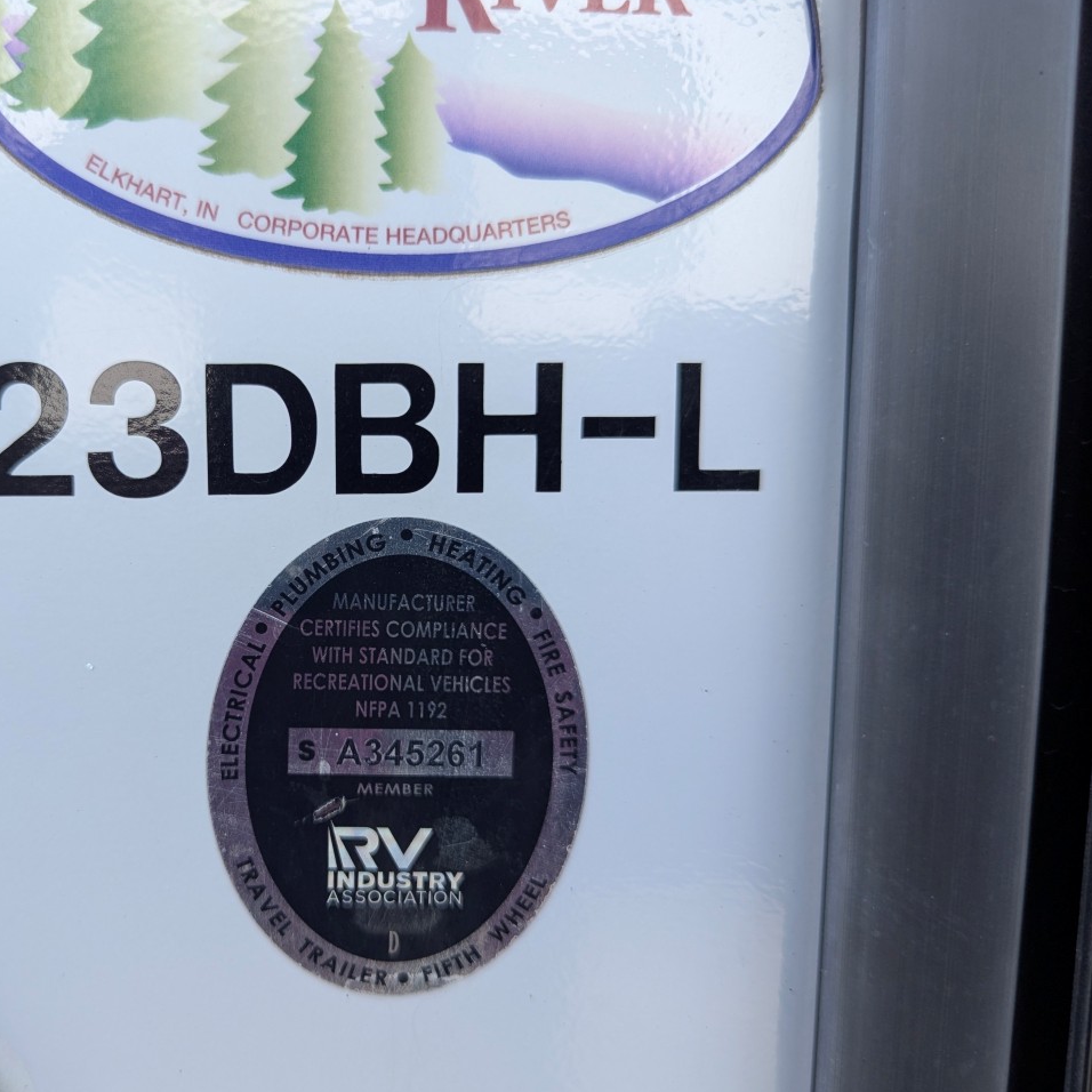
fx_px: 1106
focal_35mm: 31
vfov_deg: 52.5
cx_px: 333
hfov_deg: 51.2
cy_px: 571
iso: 81
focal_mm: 6.81
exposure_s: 1/264
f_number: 1.85
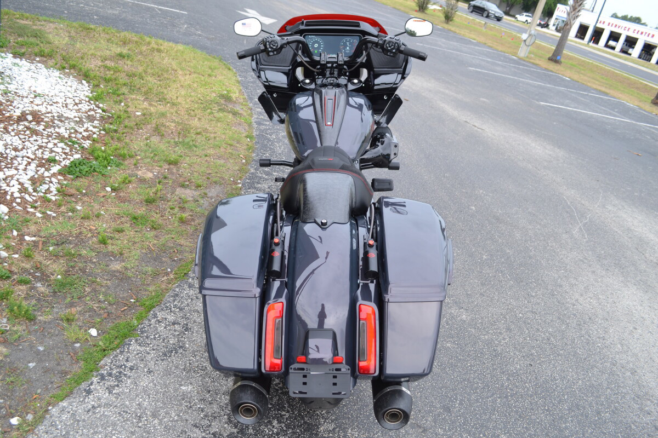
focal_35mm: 30
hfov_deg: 61.9
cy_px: 219
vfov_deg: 43.6
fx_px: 548
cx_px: 329
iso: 200
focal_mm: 20
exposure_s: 1/125
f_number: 5.6
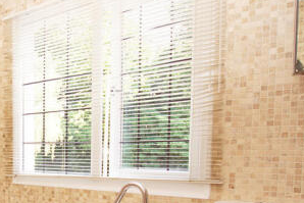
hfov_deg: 49.9
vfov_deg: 38.2
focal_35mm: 33
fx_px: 279
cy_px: 169
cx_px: 23
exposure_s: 1/60
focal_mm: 10
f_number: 3.5
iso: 200
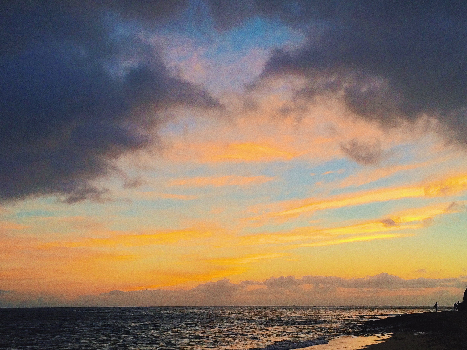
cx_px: 273
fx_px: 540
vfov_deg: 35.8
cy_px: 213
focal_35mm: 40
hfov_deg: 46.6
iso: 32
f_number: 2.2
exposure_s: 1/243
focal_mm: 4.12
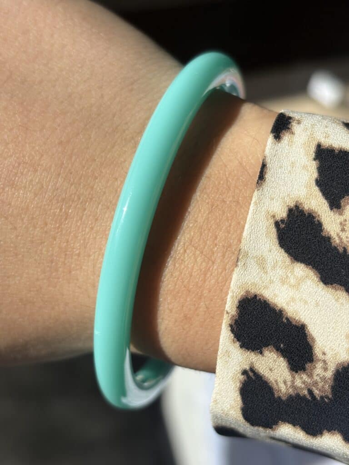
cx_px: 174
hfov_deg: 28.0
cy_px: 232
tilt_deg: -47.2
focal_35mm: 52
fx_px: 699
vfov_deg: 36.8
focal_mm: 5.96
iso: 40
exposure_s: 1/3021
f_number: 1.6
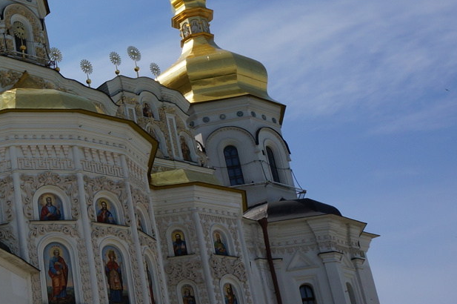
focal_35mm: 70
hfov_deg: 25.2
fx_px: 888
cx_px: -127
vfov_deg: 19.4
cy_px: 153
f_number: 13
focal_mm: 16
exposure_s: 1/200
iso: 100
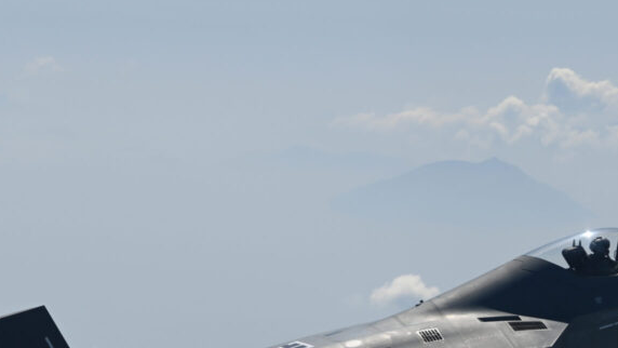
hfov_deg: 6.6
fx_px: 5376
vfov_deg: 3.7
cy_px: 351
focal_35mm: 328
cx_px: 340
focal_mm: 140
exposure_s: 1/800
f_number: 8
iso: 125
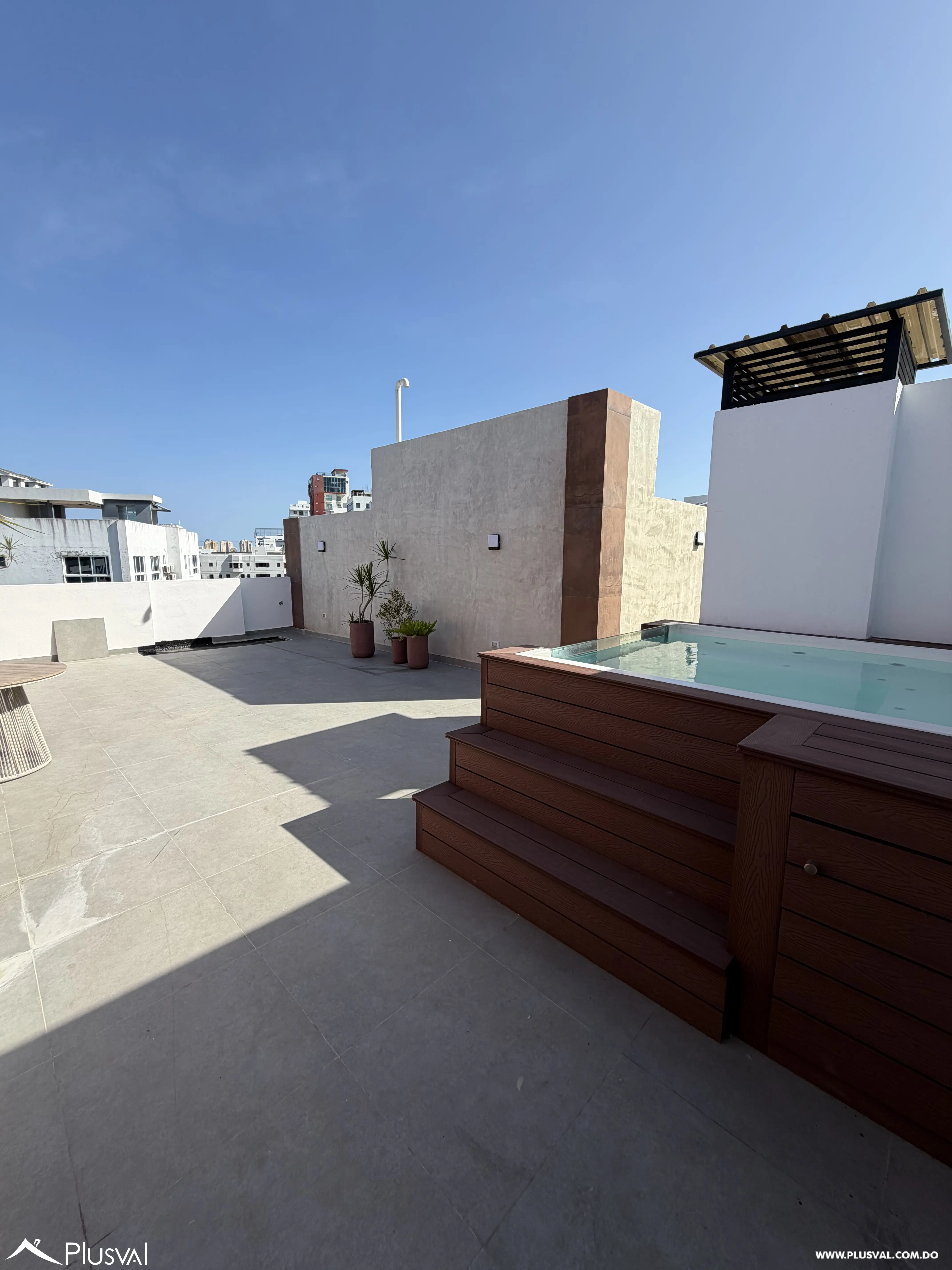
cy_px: 635
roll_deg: -0.7
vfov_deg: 102.1
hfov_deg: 85.7
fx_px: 513
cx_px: 476
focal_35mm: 14
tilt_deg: -8.3
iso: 25
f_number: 2.2
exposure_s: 1/770
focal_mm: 2.22
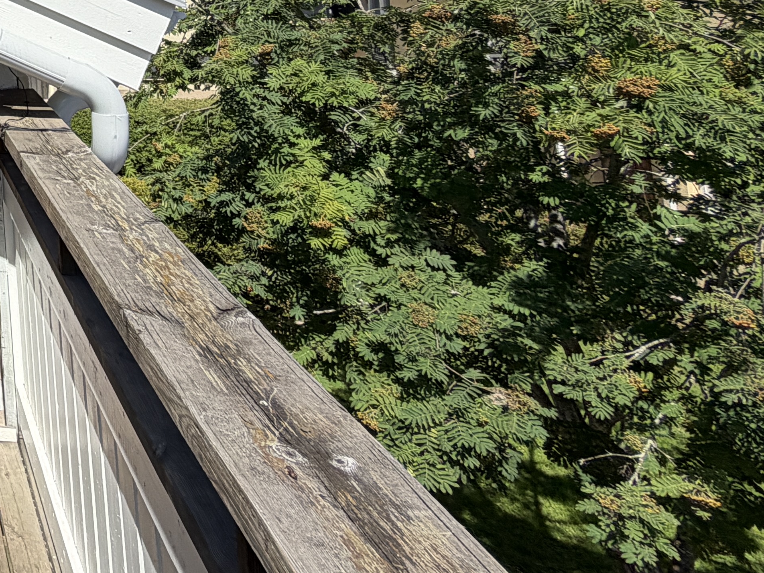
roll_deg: +2.6
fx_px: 927
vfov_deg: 29.2
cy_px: -129
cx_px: -332
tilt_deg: +4.5
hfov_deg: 30.1
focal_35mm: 42
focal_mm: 2.22
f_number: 2.2
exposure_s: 1/770
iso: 25
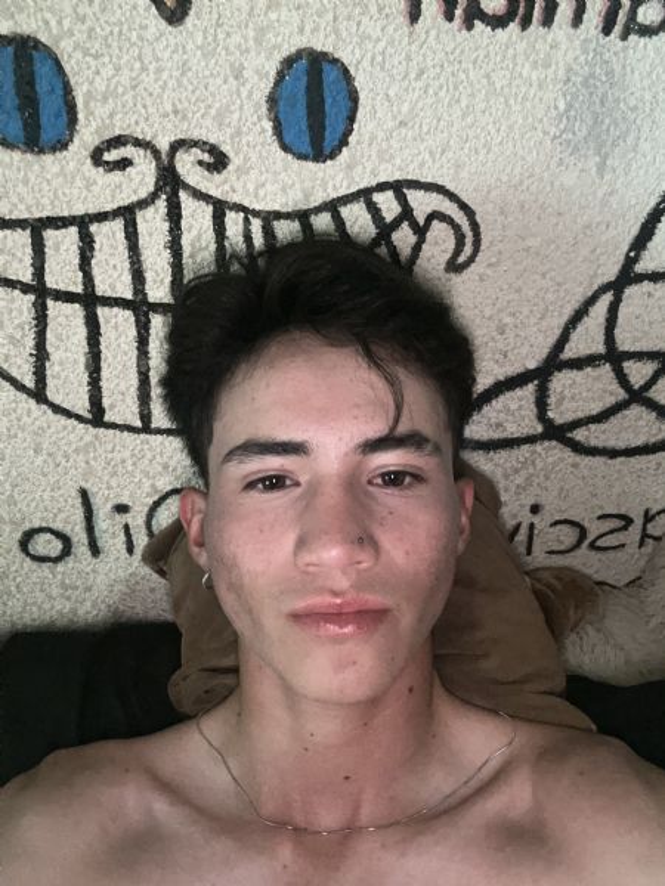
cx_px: 332
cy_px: 443
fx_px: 768
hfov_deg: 46.8
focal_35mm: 30
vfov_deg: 60.0
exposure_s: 1/30
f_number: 1.9
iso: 320
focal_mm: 2.69
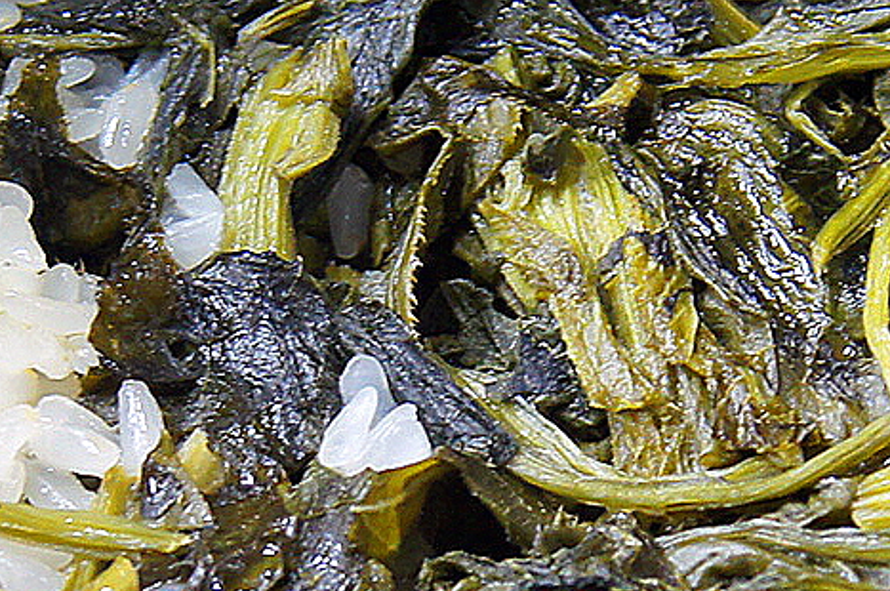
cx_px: 497
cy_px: 581
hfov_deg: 11.9
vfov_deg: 7.9
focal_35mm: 173
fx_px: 4271
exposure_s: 1/40
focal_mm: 22
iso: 400
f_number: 4
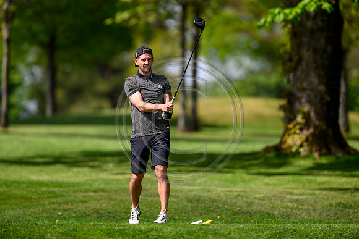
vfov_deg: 3.4
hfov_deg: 5.2
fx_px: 3990
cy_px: 120
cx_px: 180
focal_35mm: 400
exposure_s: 1/5000
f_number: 3.5
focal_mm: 400
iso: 500
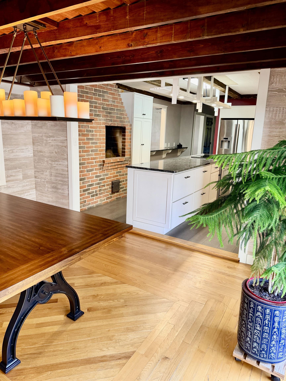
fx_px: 264
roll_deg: -2.0
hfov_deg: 56.8
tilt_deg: -11.5
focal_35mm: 24
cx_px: 143
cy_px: 190
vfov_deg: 71.6
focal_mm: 6.76
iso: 125
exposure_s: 1/60
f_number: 1.78
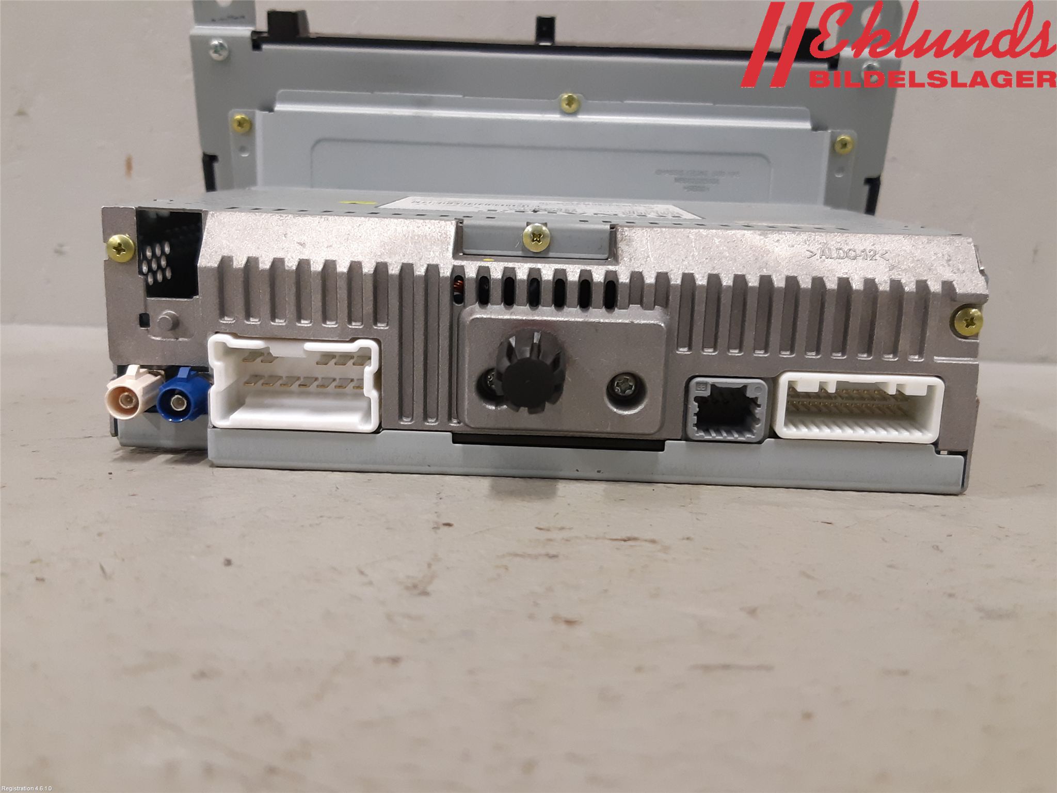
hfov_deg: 67.3
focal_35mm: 26
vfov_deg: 53.1
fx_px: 794
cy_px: 396
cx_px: 528
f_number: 1.7
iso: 160
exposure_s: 1/50
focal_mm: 3.93
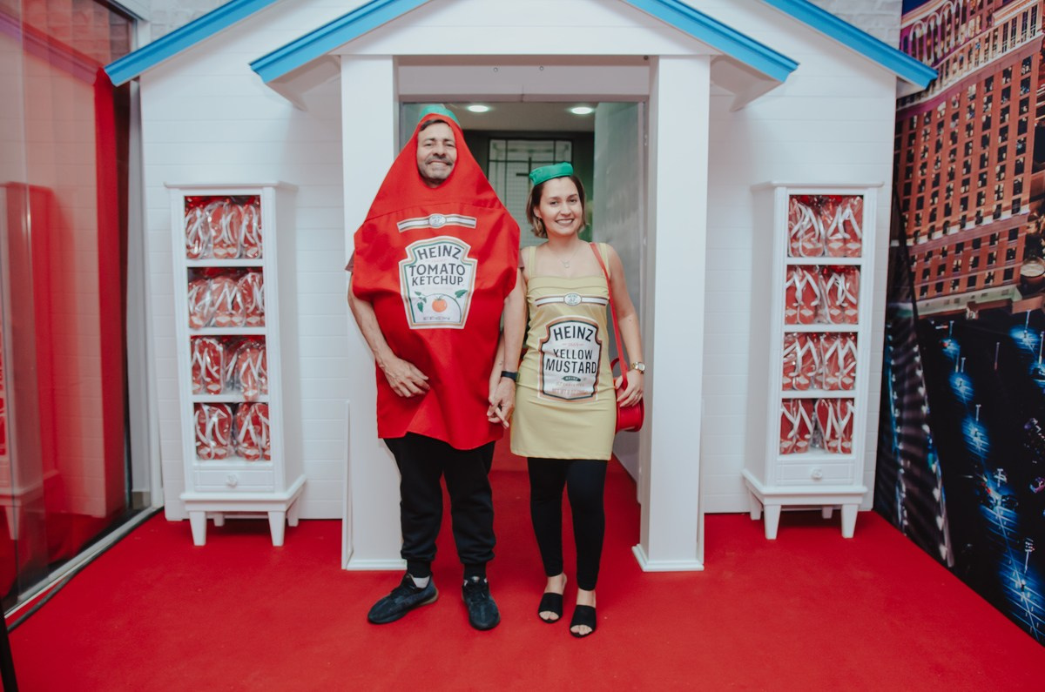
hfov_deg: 67.5
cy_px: 346
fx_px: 782
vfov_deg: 47.7
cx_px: 522
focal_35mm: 27
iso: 500
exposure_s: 1/50
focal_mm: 18
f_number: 2.8
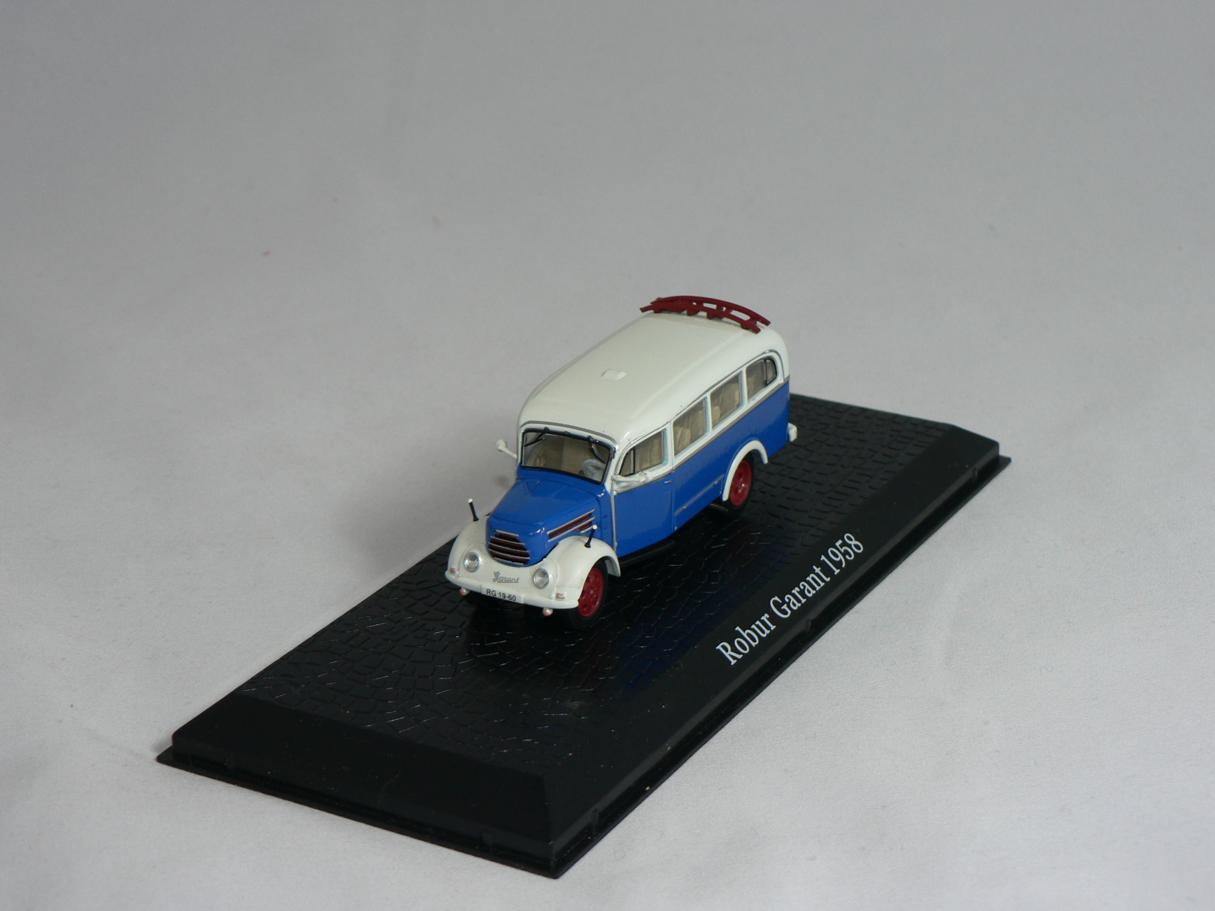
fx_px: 2773
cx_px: 608
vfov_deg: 18.7
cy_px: 456
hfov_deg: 24.7
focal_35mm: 79
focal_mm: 13.1
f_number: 3.2
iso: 80
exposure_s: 1/60
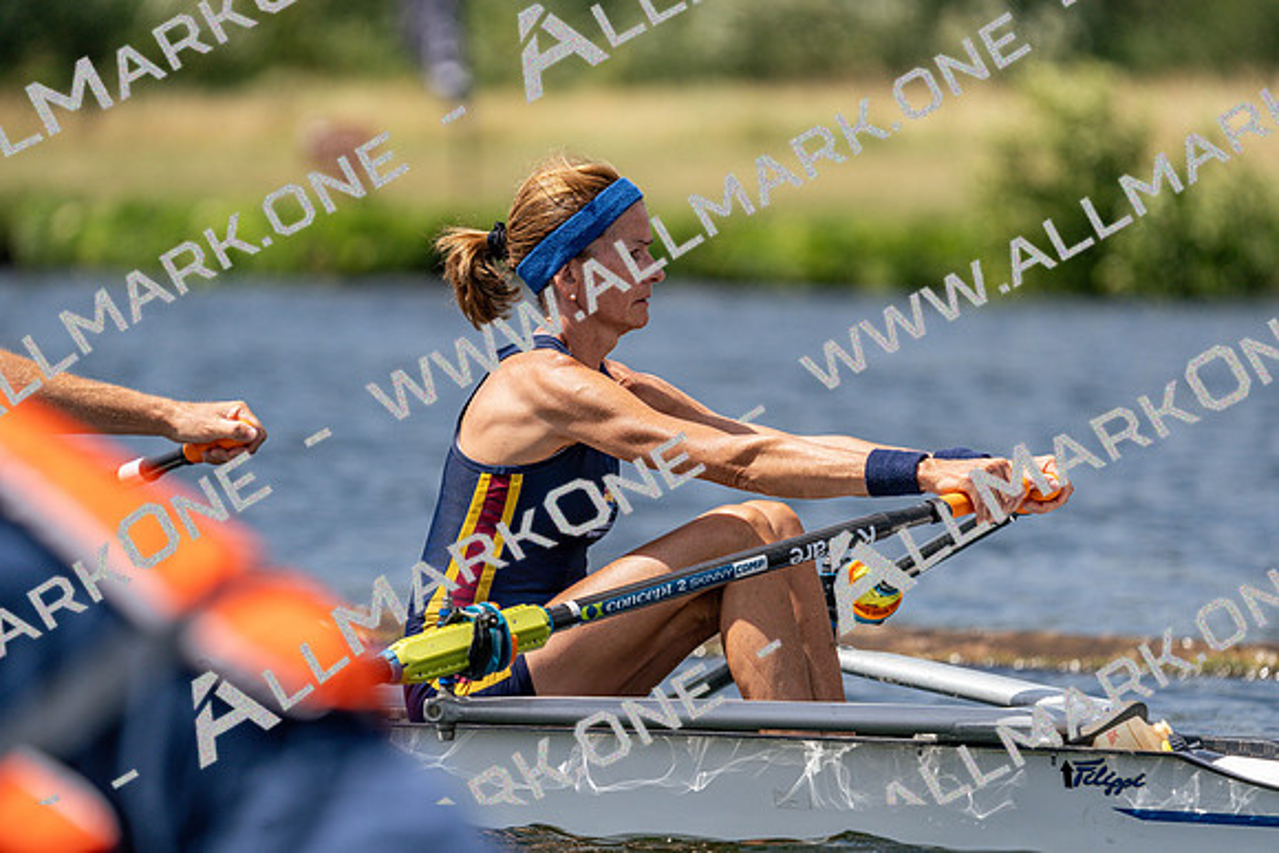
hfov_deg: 5.0
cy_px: 426
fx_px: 14605
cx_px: 640
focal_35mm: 411
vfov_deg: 3.3
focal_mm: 411
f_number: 6.3
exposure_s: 1/2000
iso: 250
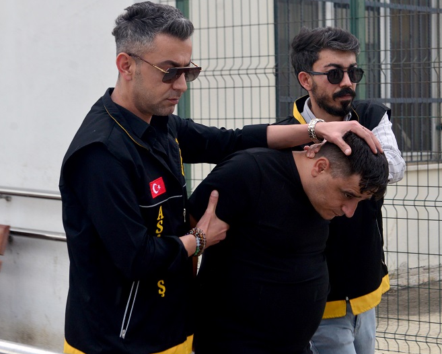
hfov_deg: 23.8
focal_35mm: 80
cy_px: 178
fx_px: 1047
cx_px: 264
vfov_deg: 19.2
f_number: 5.6
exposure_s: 1/320
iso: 1000
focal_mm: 70
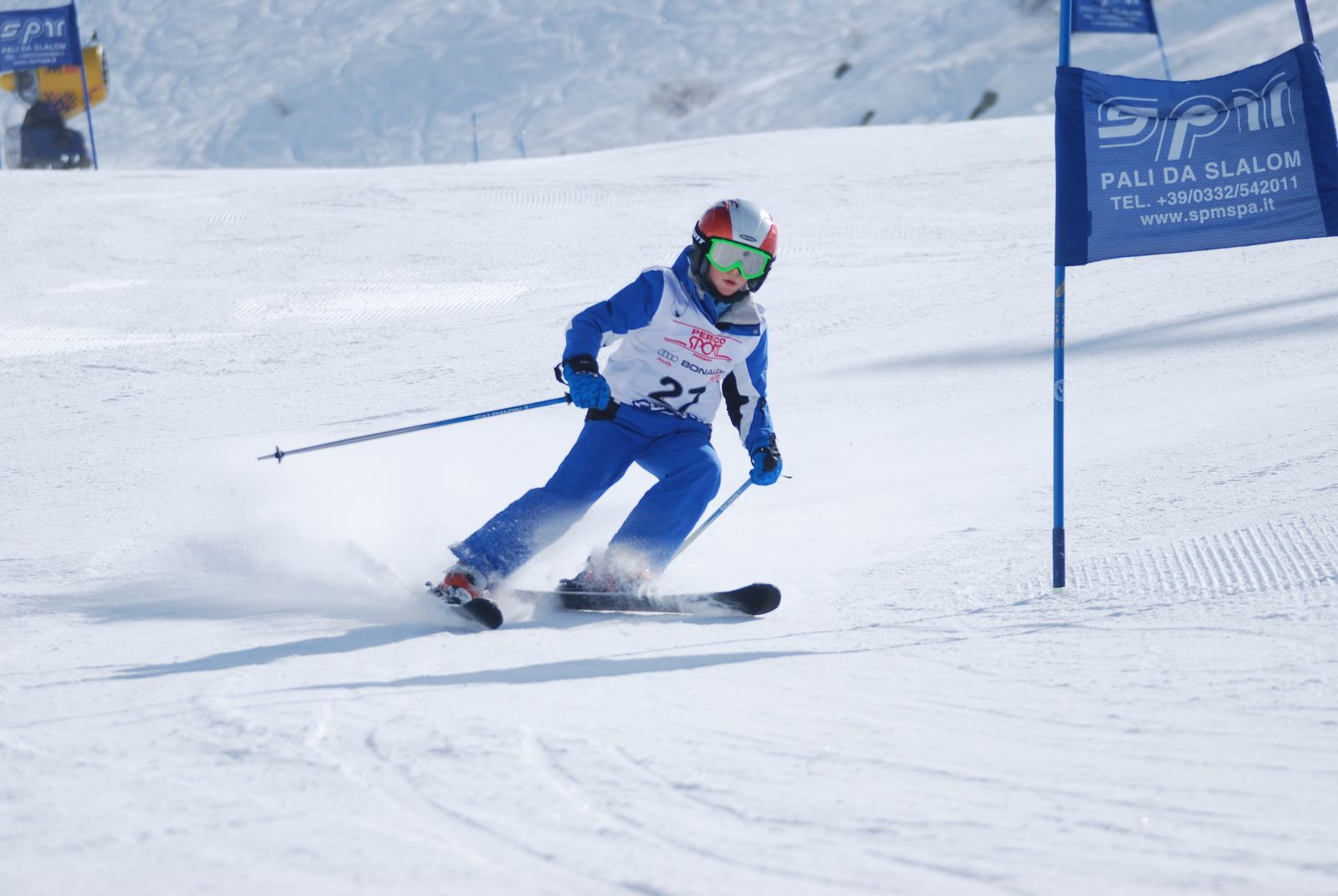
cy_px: 448
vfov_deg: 6.1
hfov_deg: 9.1
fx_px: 8372
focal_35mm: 225
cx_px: 669
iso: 100
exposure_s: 1/1000
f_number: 5
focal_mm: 150
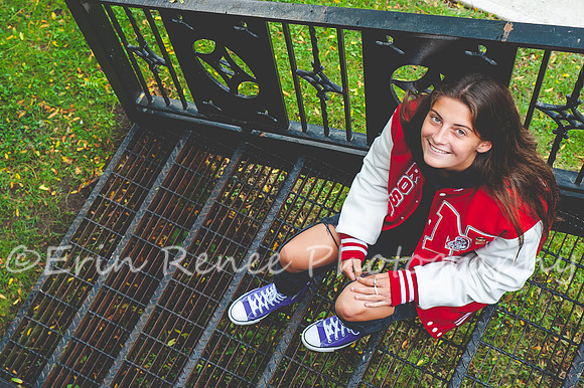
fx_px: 1191
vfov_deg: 18.5
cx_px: 293
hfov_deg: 27.6
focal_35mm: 73
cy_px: 135
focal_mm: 55
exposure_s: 1/160
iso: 640
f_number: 5.6
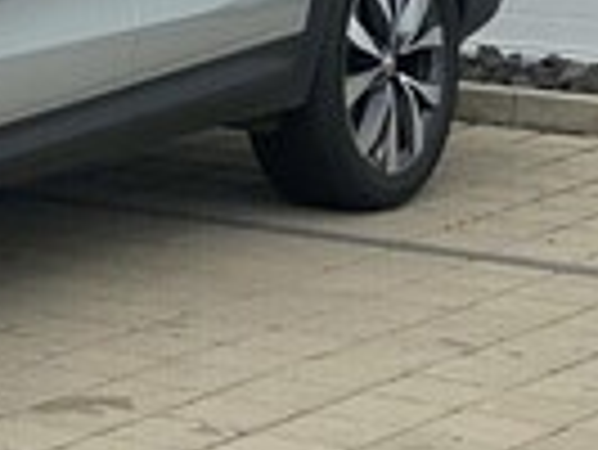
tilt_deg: -4.9
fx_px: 3718
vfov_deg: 6.8
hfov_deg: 8.9
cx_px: -382
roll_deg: -1.5
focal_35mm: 215
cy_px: -164
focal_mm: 6
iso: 20
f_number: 2
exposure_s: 1/1776
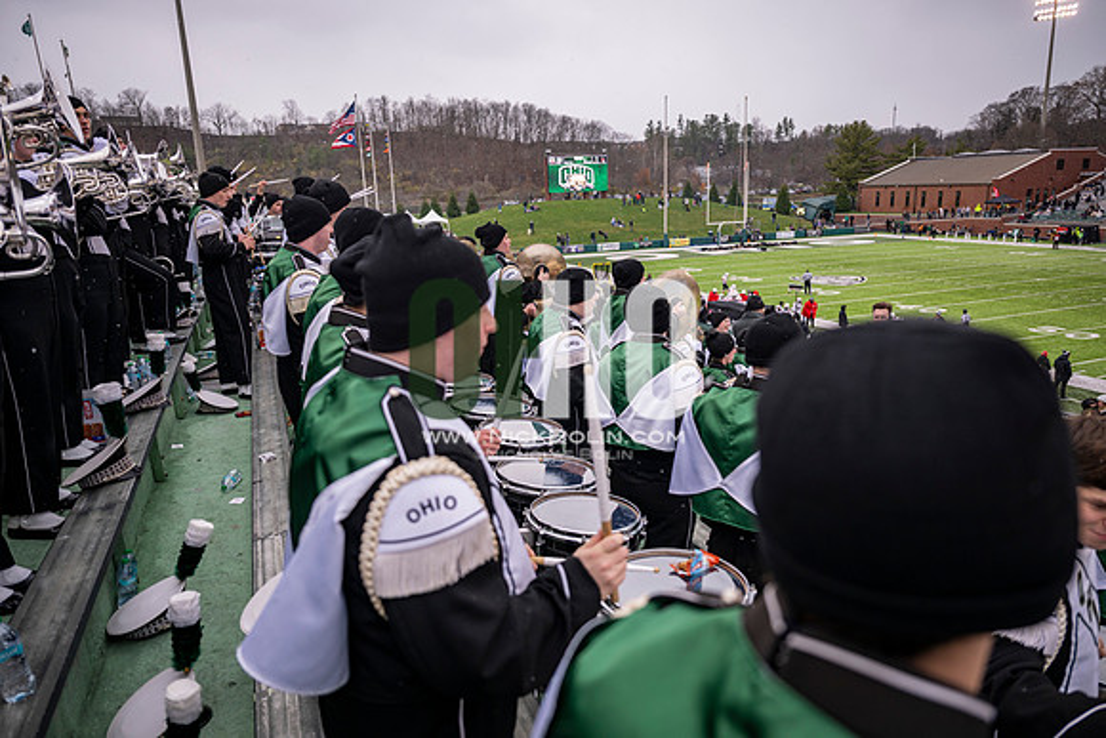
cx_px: 553
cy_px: 369
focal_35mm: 24
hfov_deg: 73.7
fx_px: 737
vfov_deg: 53.2
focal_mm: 24
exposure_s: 1/500
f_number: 2.8
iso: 160
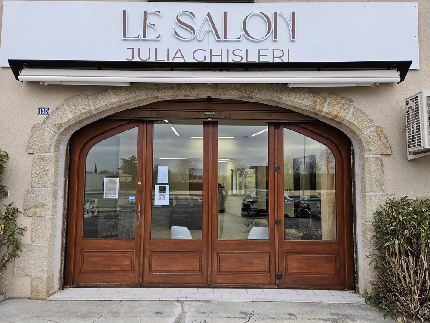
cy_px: 162
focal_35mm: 23
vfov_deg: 58.9
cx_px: 215
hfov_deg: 73.9
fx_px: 286
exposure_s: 1/227
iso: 40
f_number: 1.8
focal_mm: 5.4
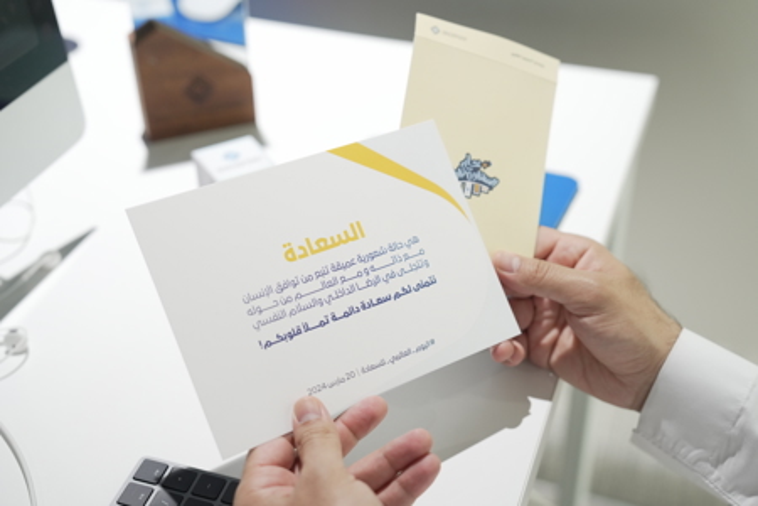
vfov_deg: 27.0
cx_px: 379
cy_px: 253
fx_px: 1053
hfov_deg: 39.6
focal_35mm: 50
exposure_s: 1/200
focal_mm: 50
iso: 1250
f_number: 2.8
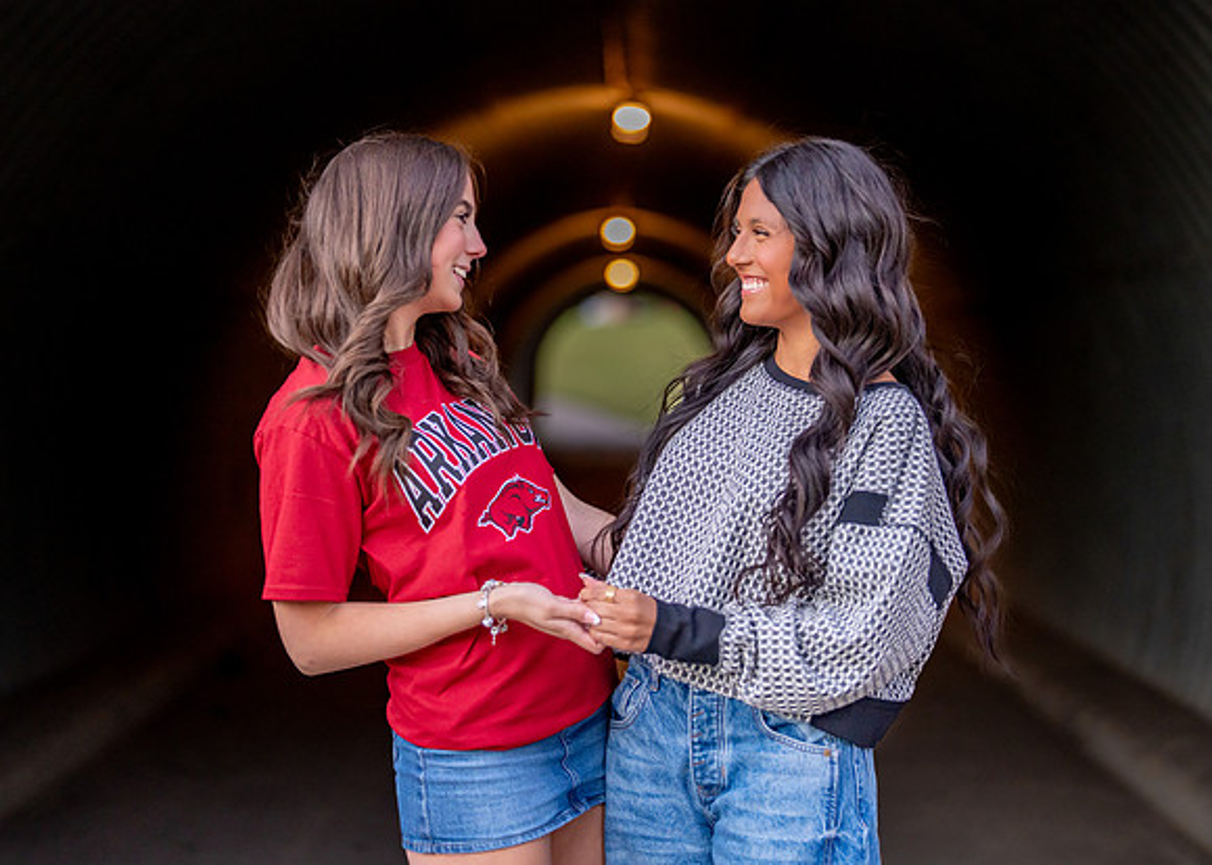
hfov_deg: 32.4
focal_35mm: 61
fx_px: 2085
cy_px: 368
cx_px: 637
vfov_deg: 23.4
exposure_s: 1/400
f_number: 1.2
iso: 1000
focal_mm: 50
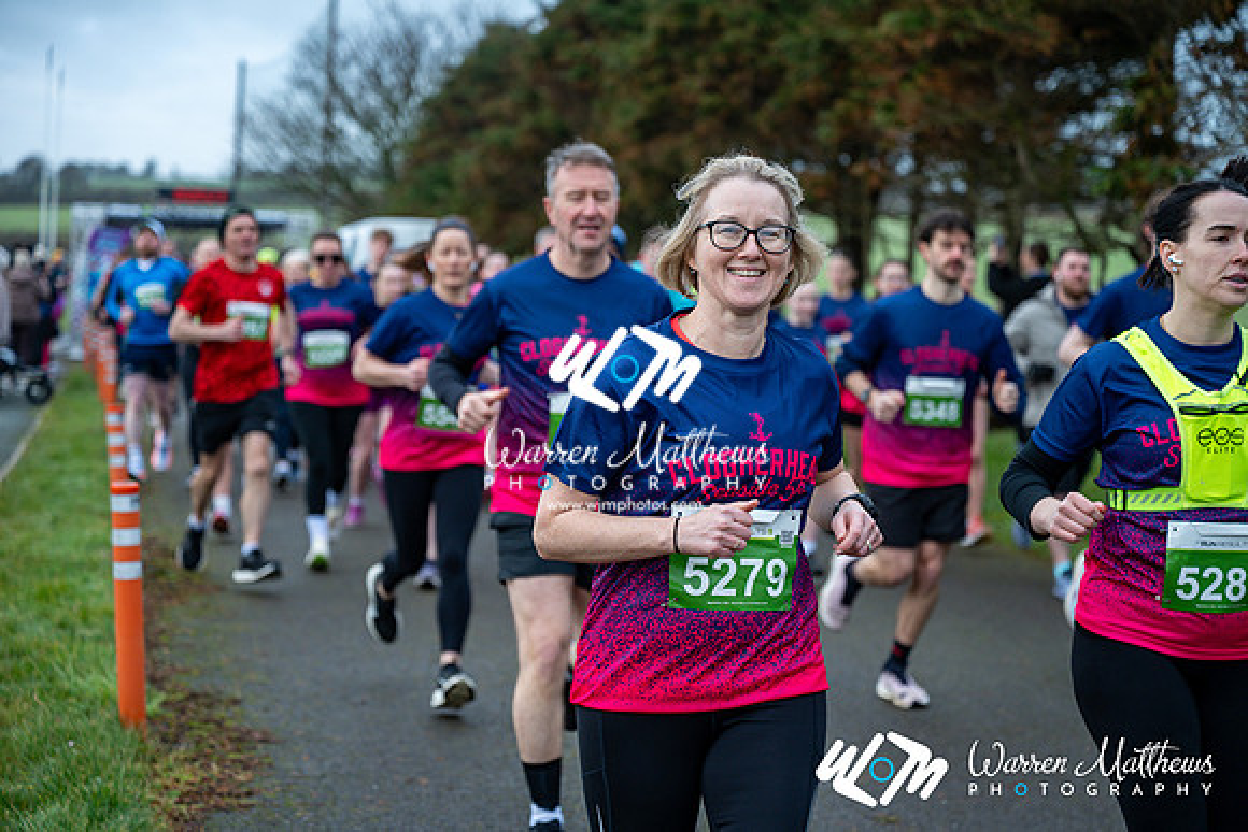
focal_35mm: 70
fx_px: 2427
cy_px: 416
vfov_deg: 19.5
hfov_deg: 28.8
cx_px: 624
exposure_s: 1/1250
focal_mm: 70
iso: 400
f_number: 2.8
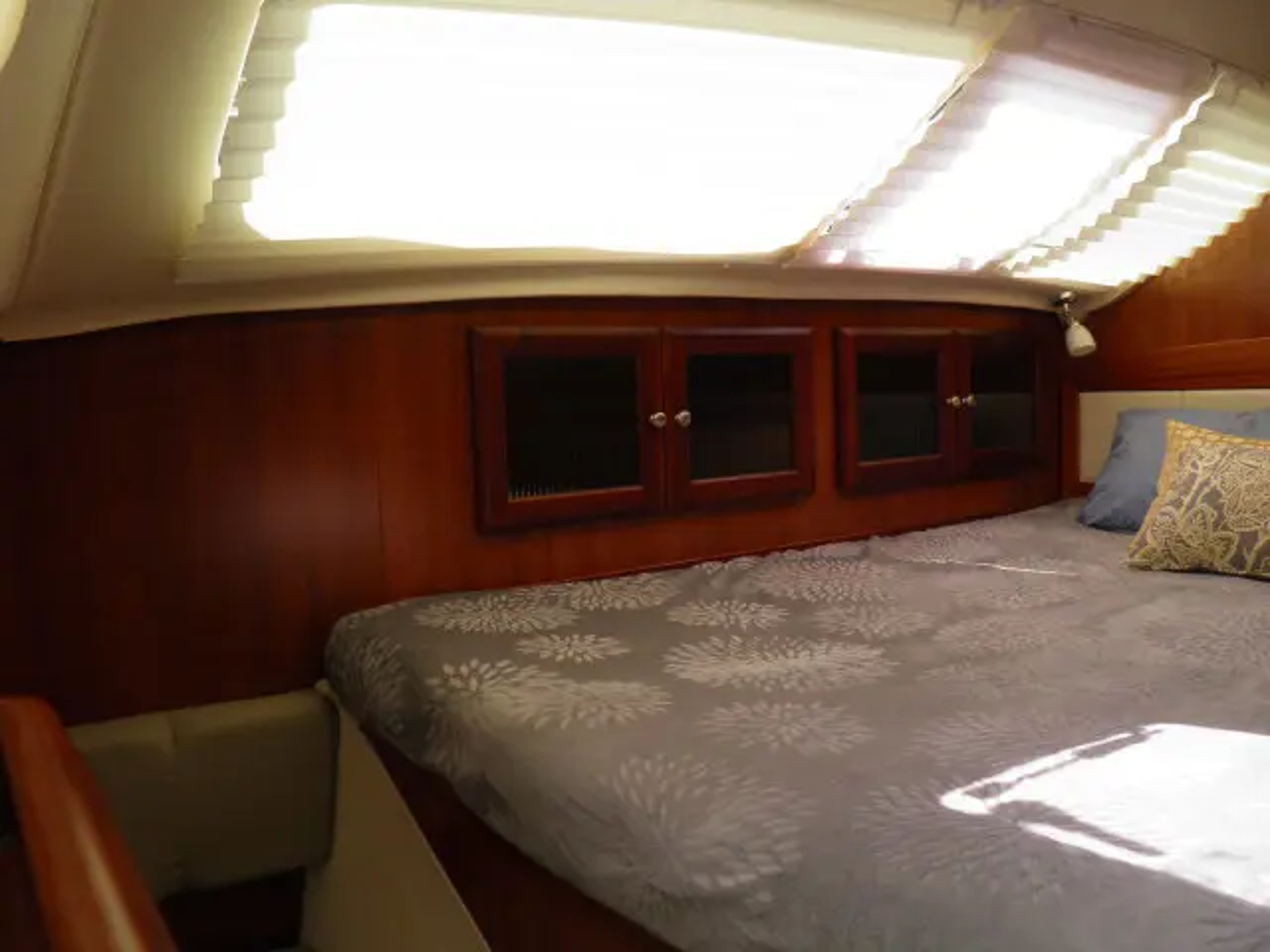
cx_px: 635
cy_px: 476
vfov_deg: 49.7
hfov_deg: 63.4
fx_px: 1027
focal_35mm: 28
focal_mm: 4.9
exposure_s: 1/60
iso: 50
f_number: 3.2
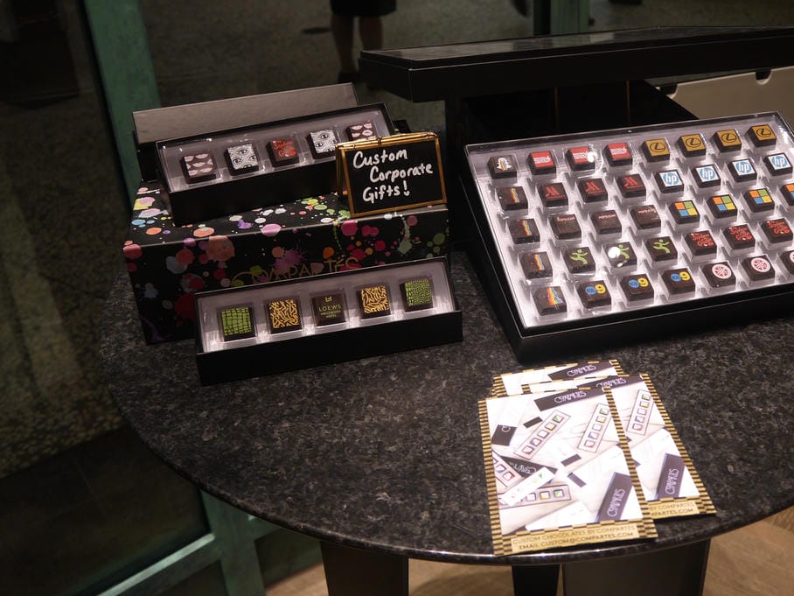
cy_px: 256
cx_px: 518
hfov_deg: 49.4
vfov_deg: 38.6
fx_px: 849
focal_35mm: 37
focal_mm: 14
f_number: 3.5
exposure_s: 1/60
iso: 320
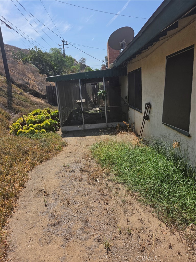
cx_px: 98
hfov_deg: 58.9
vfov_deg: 73.9
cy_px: 131
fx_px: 174
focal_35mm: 23
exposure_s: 1/5977
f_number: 1.8
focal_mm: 5.4
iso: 80
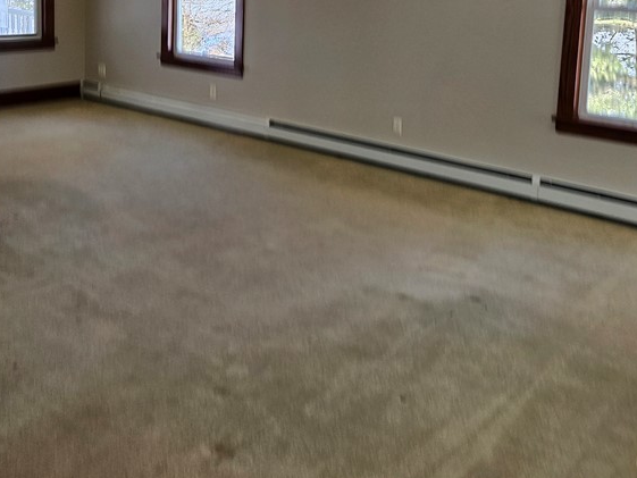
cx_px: 261
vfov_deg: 32.8
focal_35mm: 42
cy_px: 54
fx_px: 773
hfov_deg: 44.6
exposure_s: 1/120
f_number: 1.8
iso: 40
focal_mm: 5.4
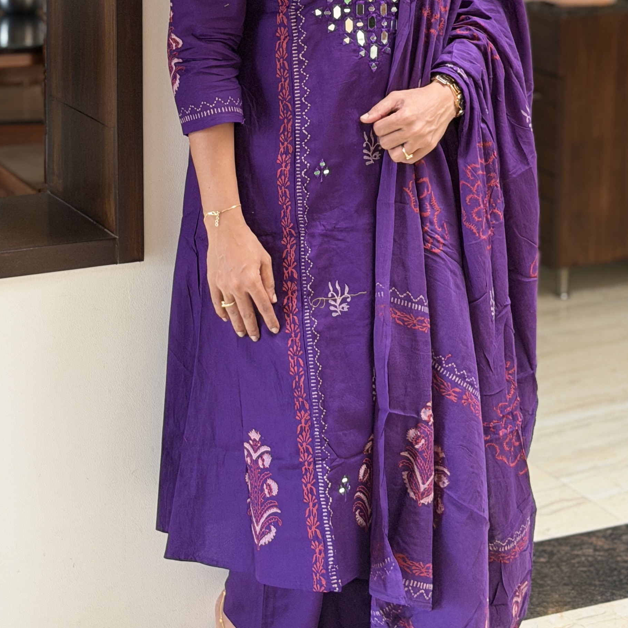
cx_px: 320
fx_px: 1929
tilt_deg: -11.9
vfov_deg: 18.3
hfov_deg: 18.5
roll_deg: -1.7
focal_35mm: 94
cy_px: 116
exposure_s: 1/33
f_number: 1.78
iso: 200
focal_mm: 6.76
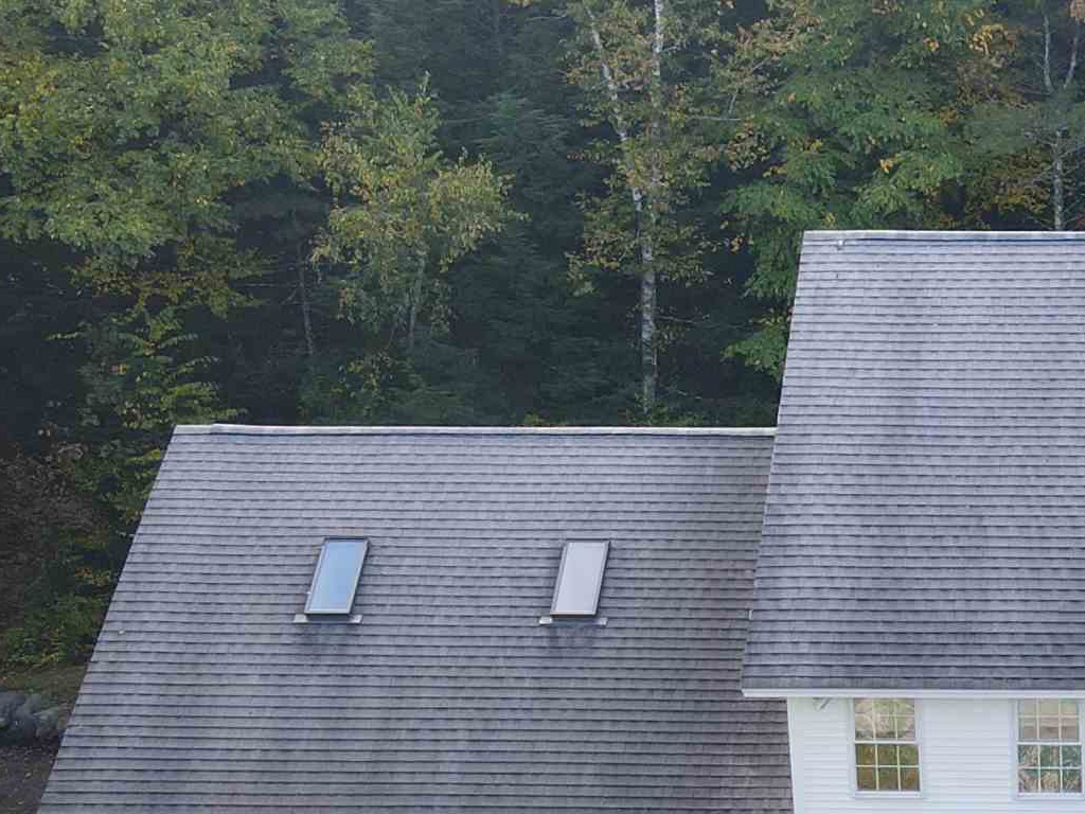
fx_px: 2257
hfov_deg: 25.4
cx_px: 1143
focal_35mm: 72
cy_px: 526
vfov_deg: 20.4
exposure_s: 1/80
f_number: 2.8
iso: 100
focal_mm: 4.5
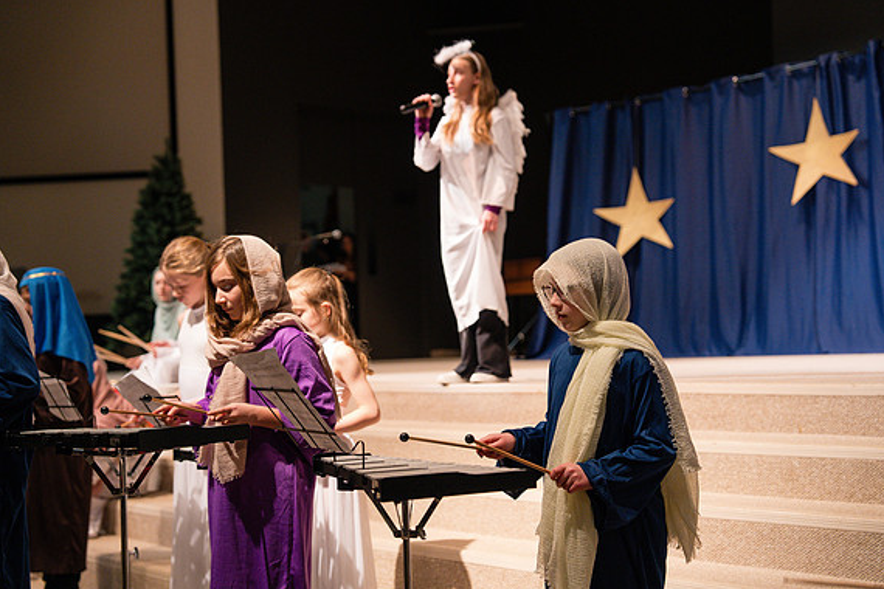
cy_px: 298
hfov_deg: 35.6
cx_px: 447
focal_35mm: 56
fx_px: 1375
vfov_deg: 24.2
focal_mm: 55
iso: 2000
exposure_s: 1/250
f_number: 2.8
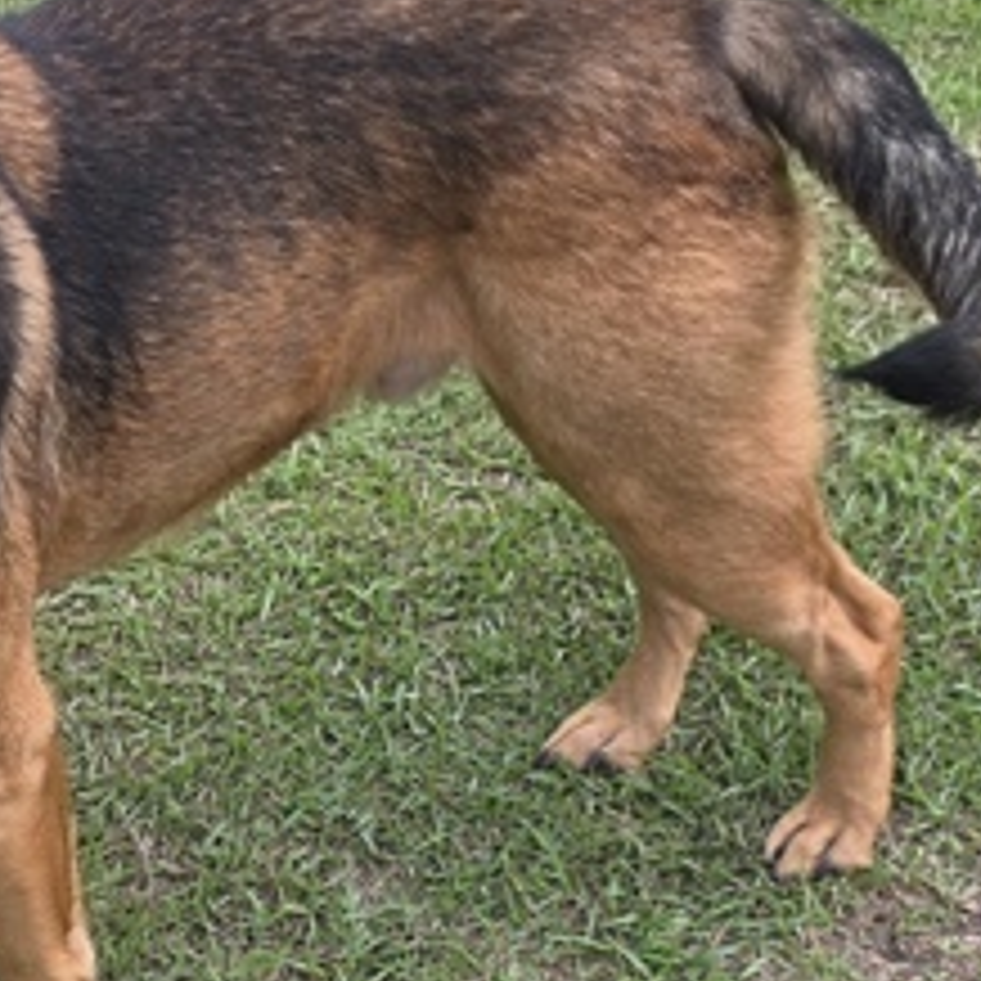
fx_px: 1250
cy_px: 488
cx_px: 122
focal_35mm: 39
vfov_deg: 42.8
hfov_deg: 40.1
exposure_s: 1/370
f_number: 1.7
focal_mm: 6.3
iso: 25
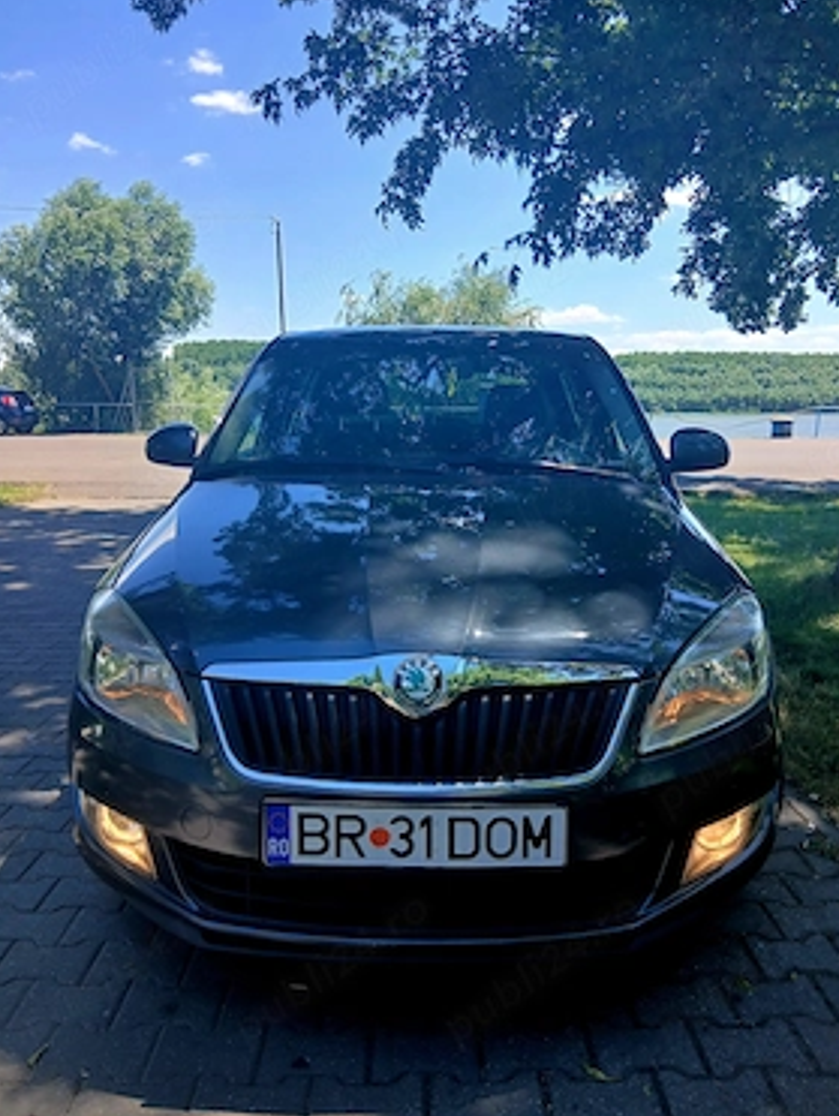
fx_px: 903
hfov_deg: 49.8
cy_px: 560
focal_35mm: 28
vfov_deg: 63.4
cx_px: 436
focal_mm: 3.98
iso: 20
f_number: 1.8
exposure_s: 1/196
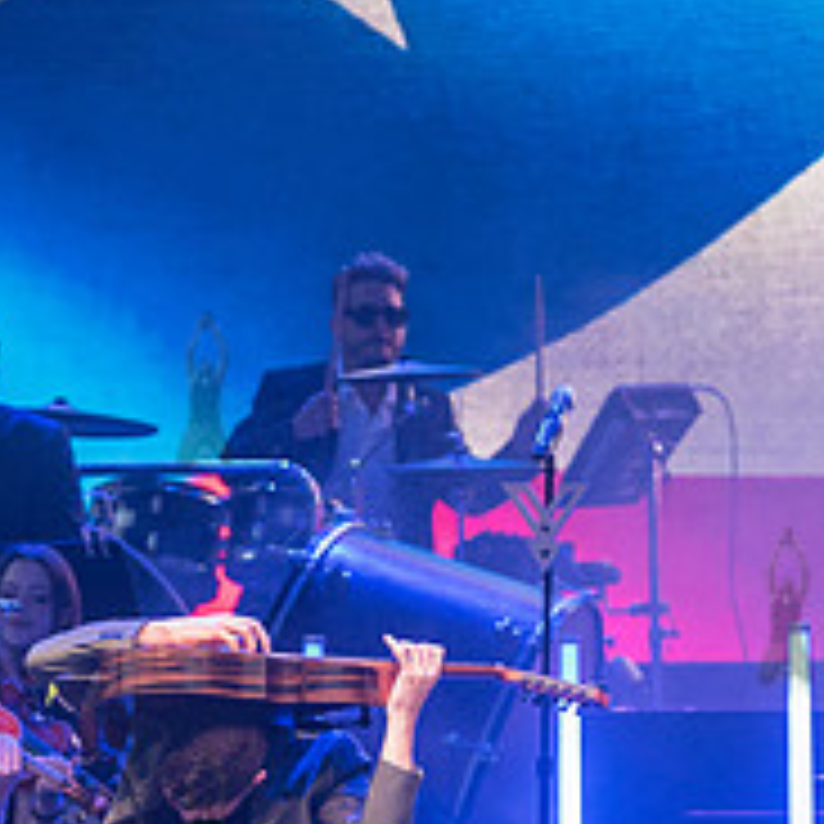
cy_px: 822
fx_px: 14543
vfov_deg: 3.2
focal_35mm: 540
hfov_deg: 3.2
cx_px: 203
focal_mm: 200
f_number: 4
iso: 2500
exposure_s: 1/320
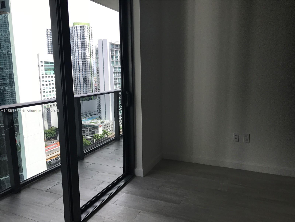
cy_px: 111
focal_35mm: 28
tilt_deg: -9.4
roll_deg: +1.0
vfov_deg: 49.7
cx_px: 148
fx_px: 239
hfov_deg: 63.4
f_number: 1.8
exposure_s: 1/392
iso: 20
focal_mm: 3.99
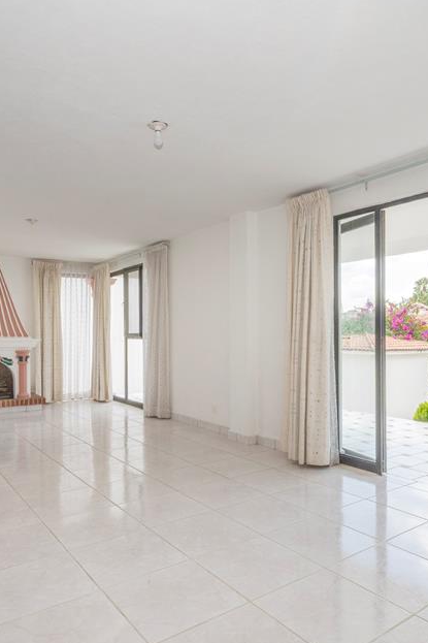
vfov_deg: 76.1
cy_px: 325
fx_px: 410
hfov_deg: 54.6
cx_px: 261
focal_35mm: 23
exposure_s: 1/30
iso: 400
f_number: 22
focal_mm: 14
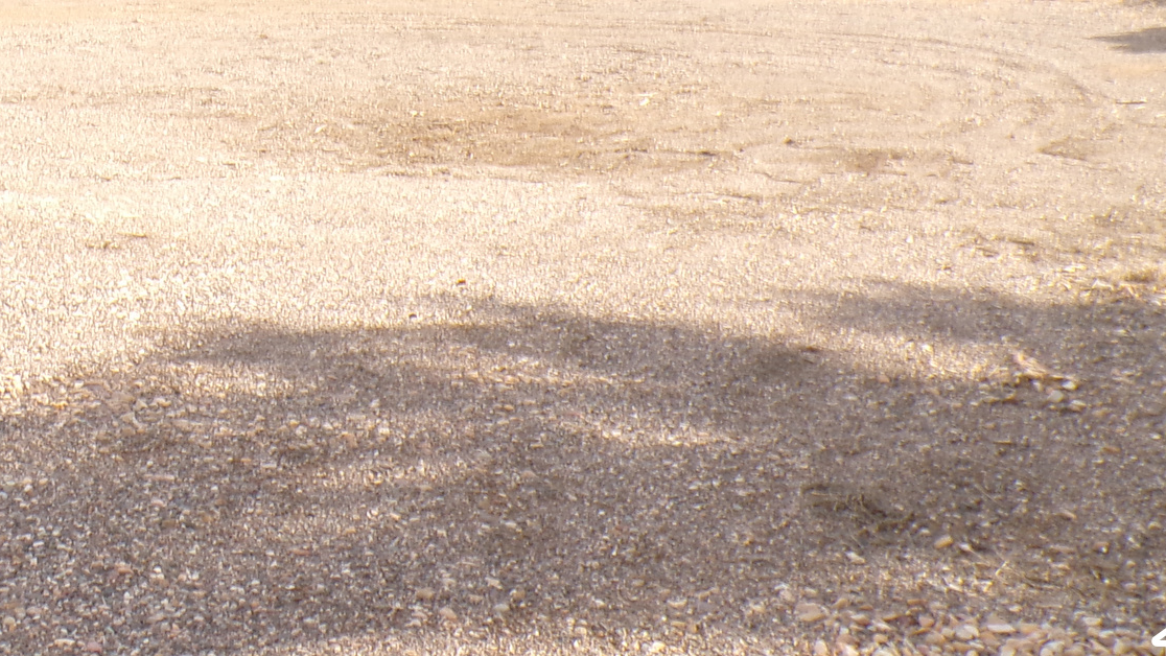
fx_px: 1979
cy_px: -75
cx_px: 220
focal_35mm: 64
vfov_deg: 18.1
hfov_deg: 31.9
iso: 100
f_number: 8.3
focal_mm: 5.8
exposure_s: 1/60
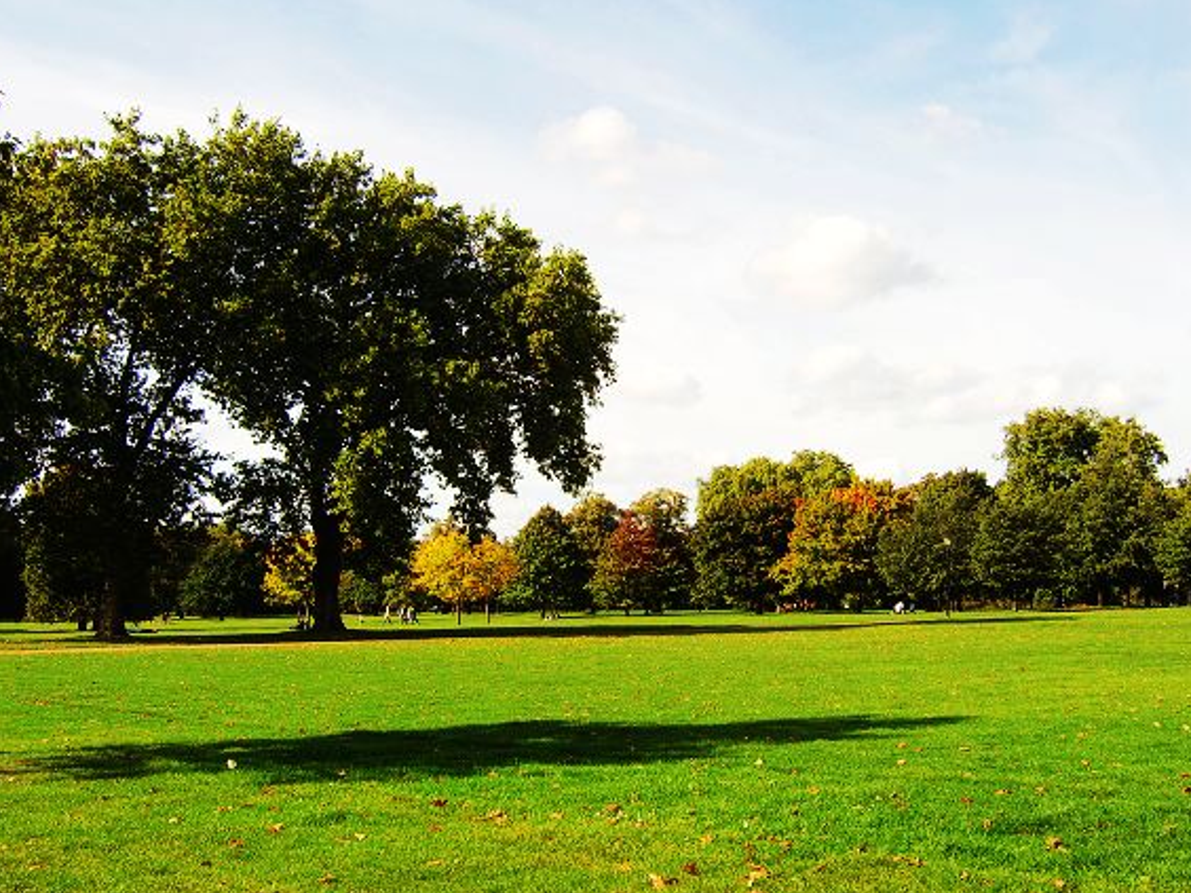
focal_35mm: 33
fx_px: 1135
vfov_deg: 42.9
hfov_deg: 55.3
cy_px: 433
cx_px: 581
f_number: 5.6
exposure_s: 1/192
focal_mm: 8.13
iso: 50
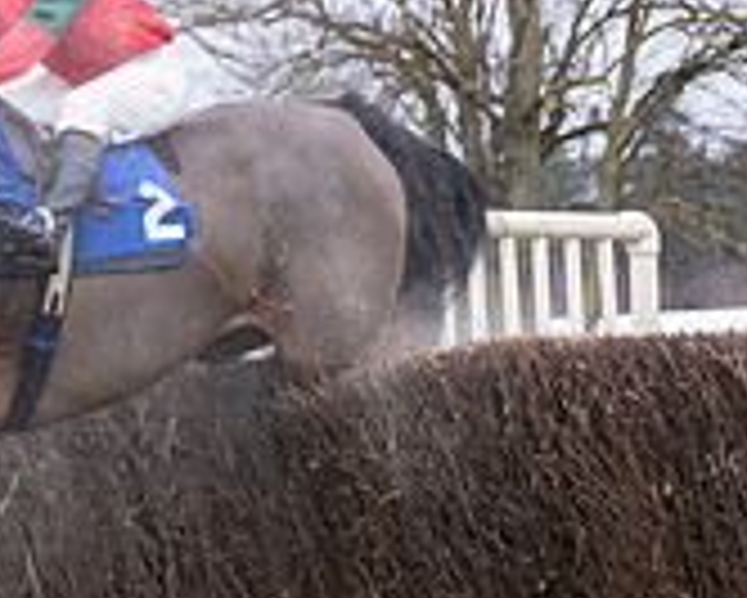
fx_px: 9446
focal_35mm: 427
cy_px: 242
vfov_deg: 3.6
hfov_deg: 4.5
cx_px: -409
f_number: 4
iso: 800
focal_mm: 98
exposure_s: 1/1000
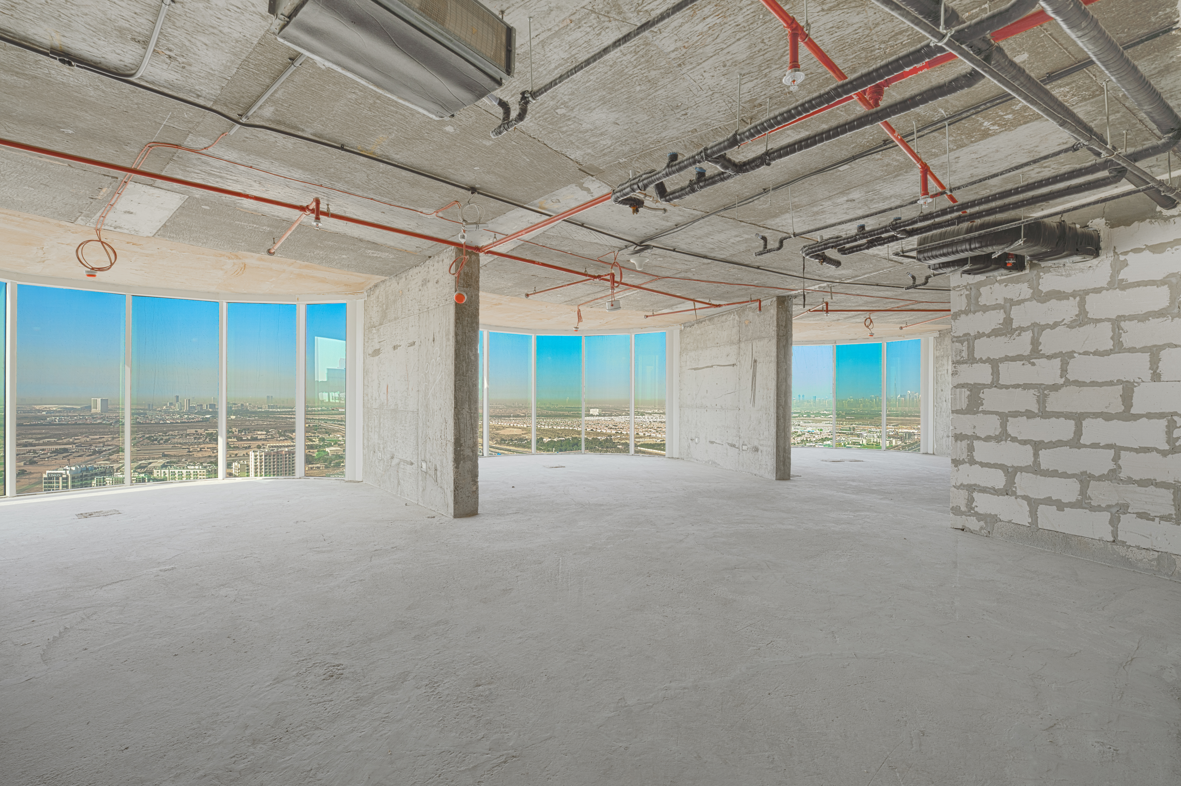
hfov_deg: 104.3
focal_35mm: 14
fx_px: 459
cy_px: 393
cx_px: 590
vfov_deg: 81.1
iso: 100
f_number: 8
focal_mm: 14
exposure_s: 1/5
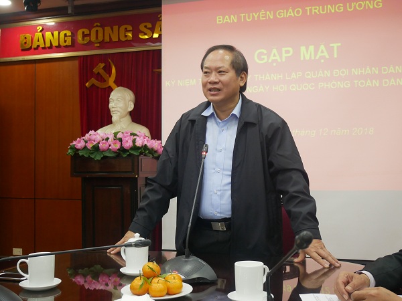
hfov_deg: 44.8
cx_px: 201
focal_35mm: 42
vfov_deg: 34.3
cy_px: 150
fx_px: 488
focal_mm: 21
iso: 1600
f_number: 4.7
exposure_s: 1/60
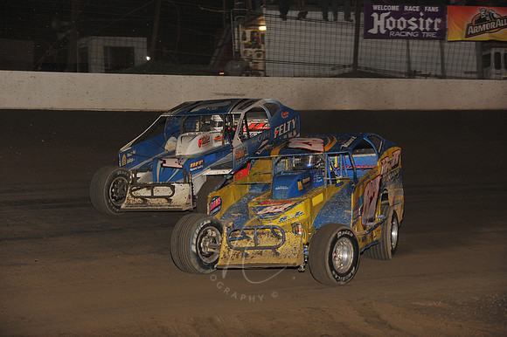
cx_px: 254
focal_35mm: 120
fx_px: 1689
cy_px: 168
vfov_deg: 11.4
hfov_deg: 17.1
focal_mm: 120
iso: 1250
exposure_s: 1/320
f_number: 6.3
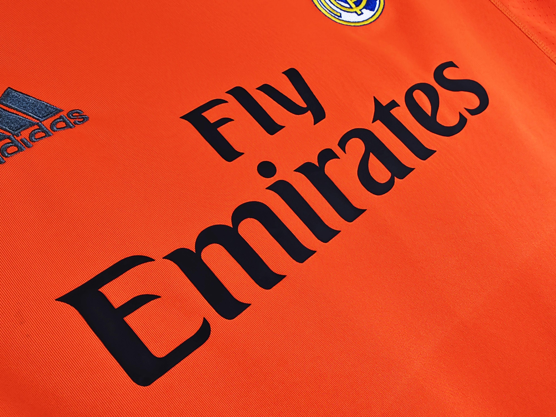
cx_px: 278
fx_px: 369
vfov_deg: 58.9
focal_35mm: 23
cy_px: 208
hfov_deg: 73.9
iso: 103
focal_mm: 2.59
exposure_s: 1/60
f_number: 2.2
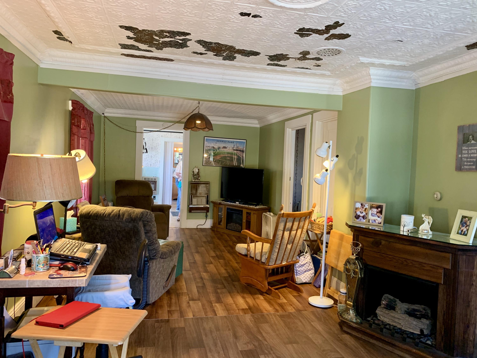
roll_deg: -3.0
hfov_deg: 67.3
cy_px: 179
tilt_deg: -2.0
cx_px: 238
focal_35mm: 26
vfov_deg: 53.1
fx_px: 358
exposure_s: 1/60
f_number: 1.8
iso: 200
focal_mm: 4.25
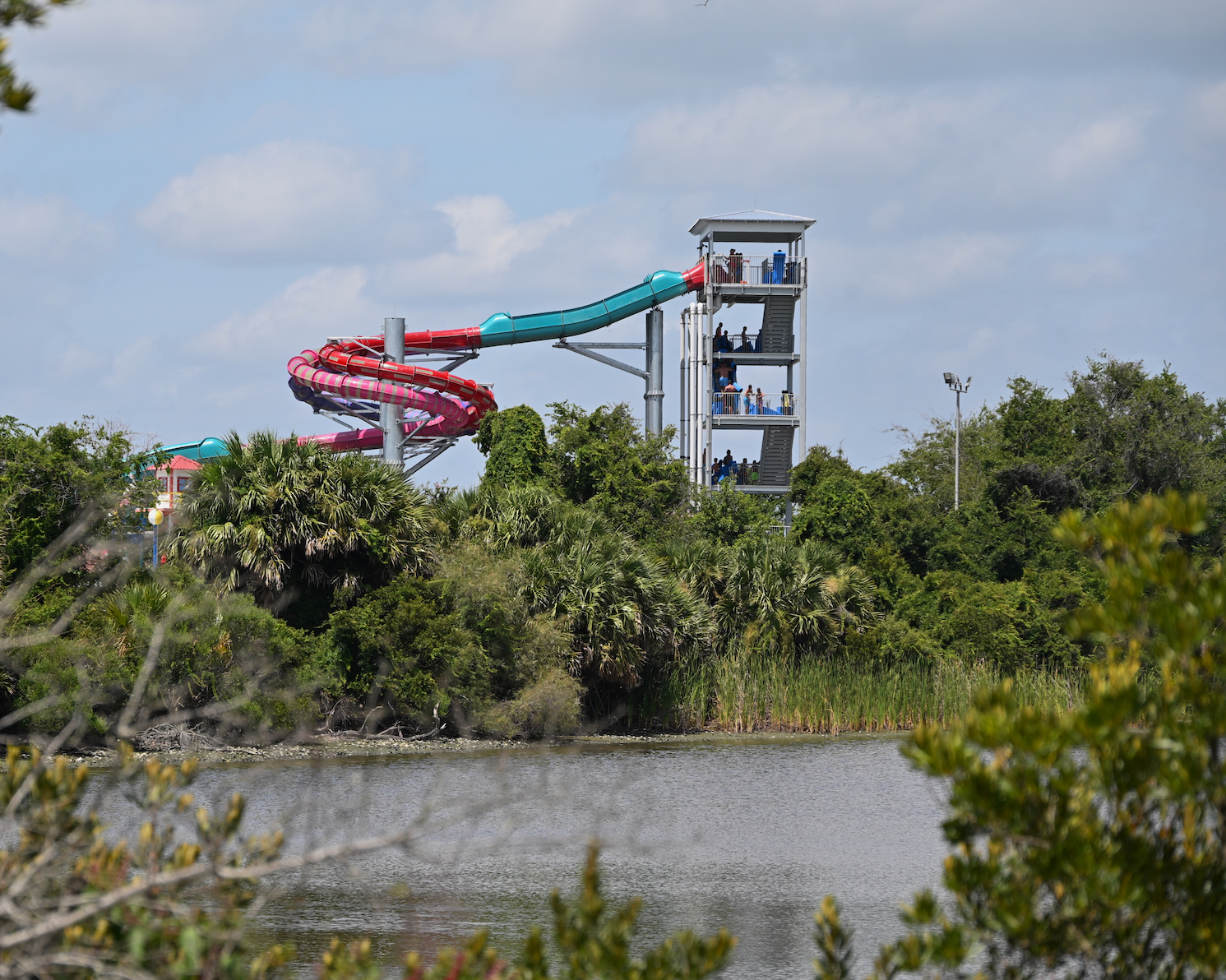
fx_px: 4933
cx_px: 495
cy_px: 490
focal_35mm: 136
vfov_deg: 11.3
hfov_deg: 14.2
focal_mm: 120
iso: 100
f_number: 6.3
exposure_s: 1/250
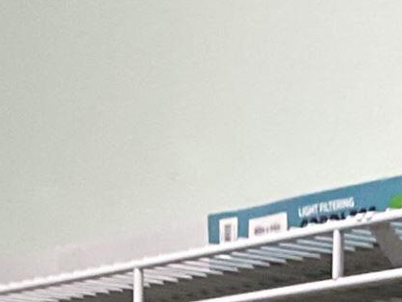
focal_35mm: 212
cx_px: 339
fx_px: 2462
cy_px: 941
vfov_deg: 6.4
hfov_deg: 9.3
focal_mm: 3
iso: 250
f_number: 1.8
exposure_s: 1/50
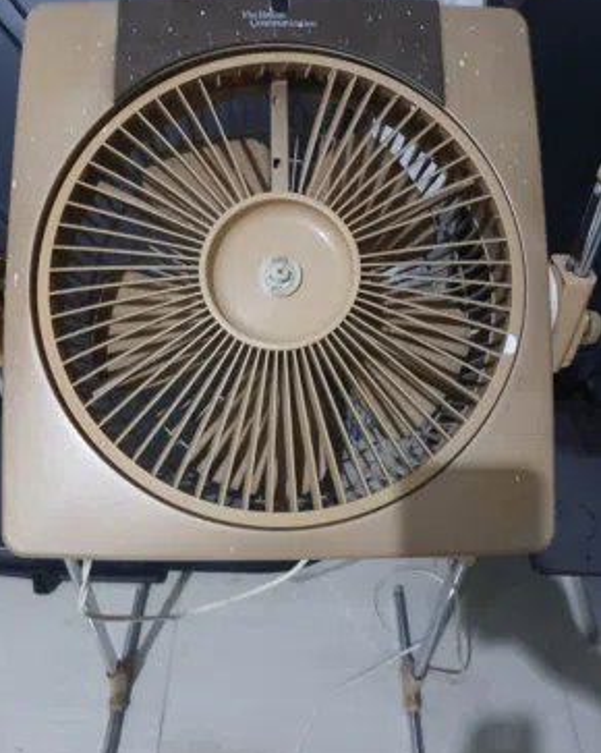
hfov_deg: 51.5
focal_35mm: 28
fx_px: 623
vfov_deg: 62.2
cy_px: 384
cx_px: 292
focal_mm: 3.98
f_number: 1.8
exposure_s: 1/16.7
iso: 1250
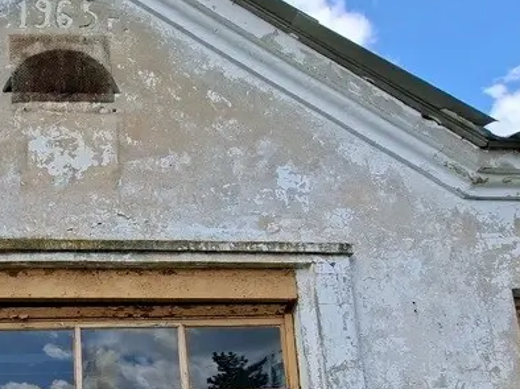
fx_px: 495
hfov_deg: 50.0
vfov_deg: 37.1
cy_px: 411
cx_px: 63
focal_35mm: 33
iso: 40
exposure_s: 1/770
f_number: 2.2
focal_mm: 1.74
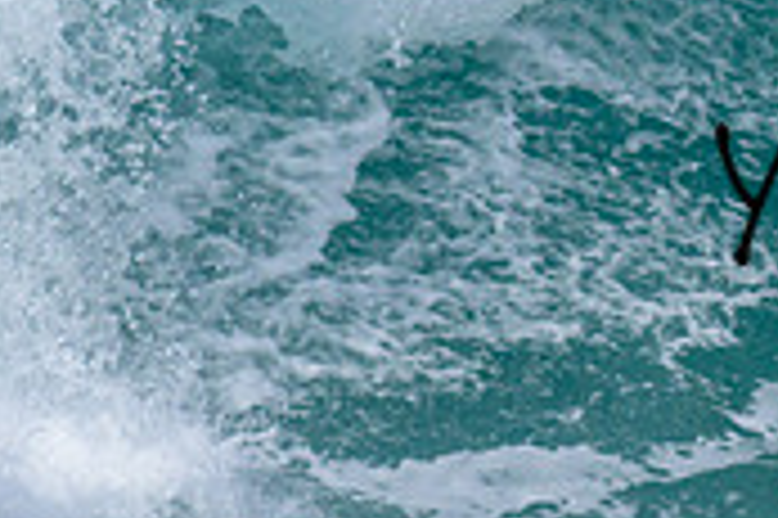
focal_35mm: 3139
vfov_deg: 0.4
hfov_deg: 0.7
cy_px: -67
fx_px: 67772
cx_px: 1476
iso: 1100
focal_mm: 680
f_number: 11
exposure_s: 1/2000
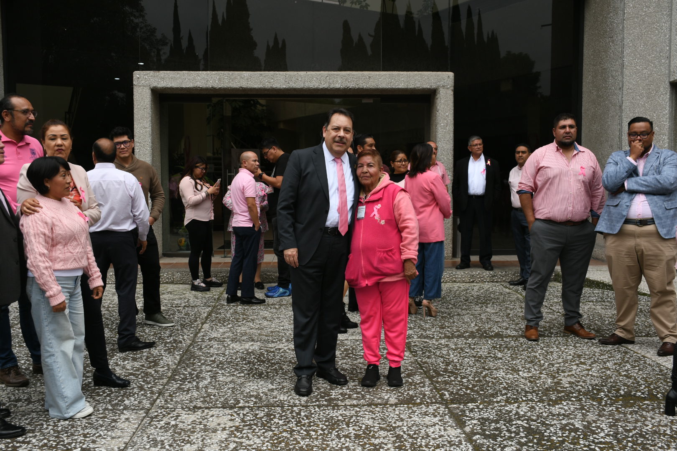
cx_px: 338
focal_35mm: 36
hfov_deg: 53.1
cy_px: 226
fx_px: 677
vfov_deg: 36.9
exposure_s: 1/160
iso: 160
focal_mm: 24
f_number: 6.3
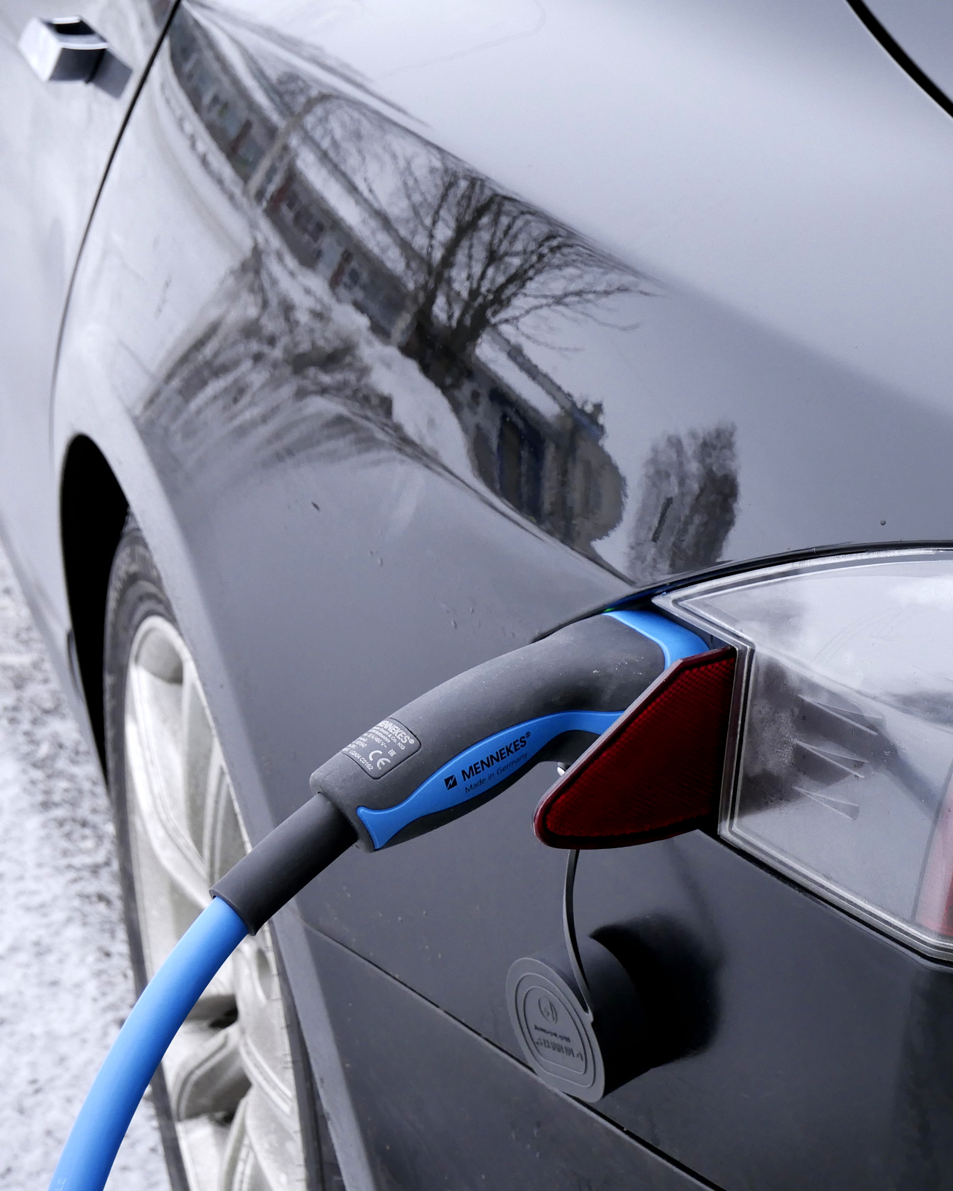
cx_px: 797
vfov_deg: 28.7
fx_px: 2327
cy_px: 597
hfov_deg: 22.7
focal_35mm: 66
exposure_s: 1/100
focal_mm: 25
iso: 640
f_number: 5.6
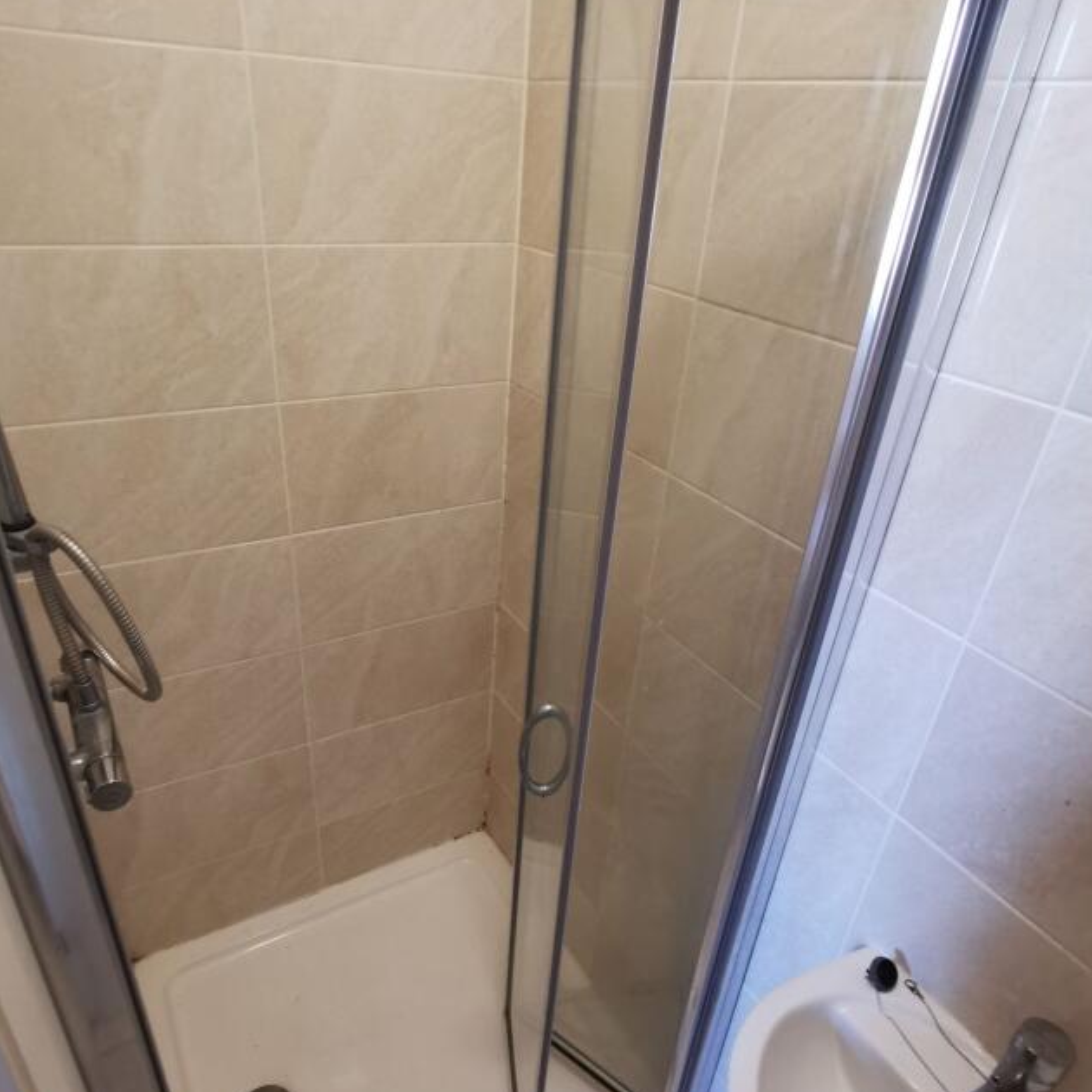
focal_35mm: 23
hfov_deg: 67.2
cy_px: 589
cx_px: 523
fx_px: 821
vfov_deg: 67.2
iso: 320
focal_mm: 2.35
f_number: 2.2
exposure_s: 1/25
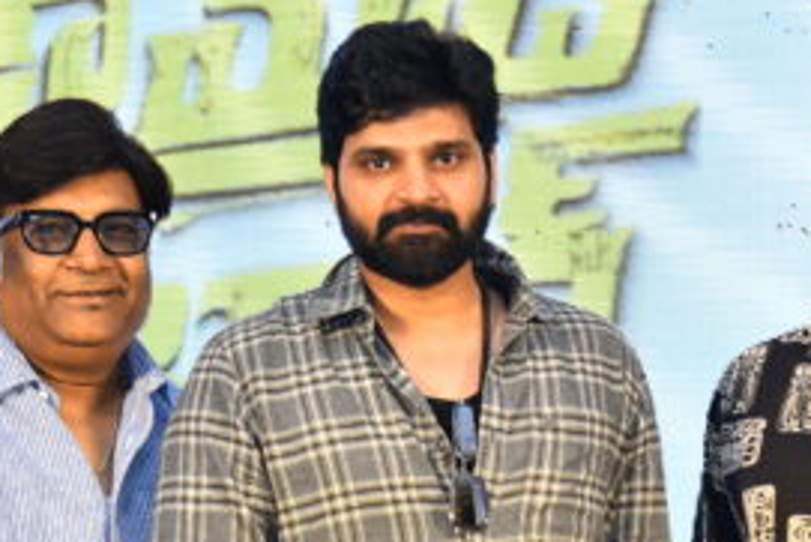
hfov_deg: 15.1
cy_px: 635
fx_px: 3065
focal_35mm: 136
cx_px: 416
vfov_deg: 10.0
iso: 1000
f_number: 4
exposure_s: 1/125
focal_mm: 48
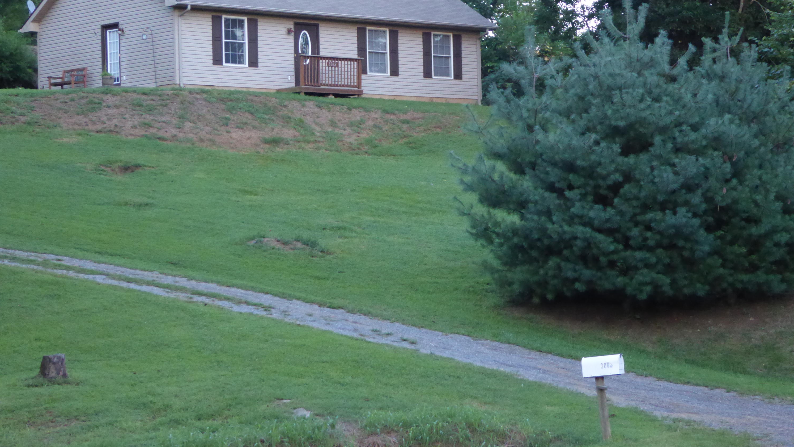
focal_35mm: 117
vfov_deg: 10.4
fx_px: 2463
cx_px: 397
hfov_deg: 18.3
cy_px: 156
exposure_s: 1/60
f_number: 5
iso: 800
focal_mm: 17.5
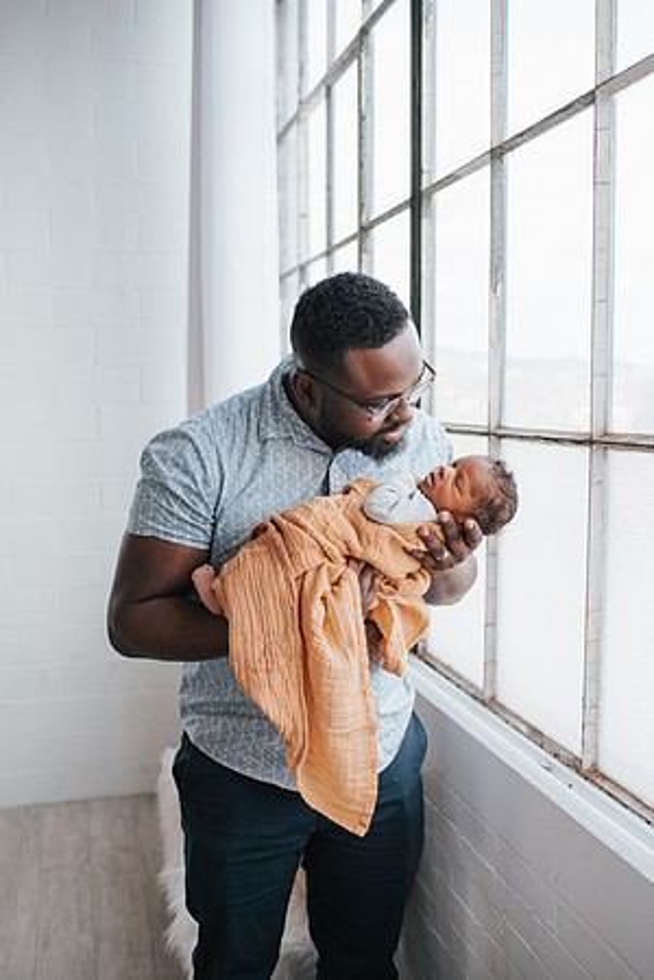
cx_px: 327
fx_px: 954
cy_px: 490
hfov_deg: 37.9
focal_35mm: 35
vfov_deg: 54.4
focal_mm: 35
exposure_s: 1/250
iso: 100
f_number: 3.2
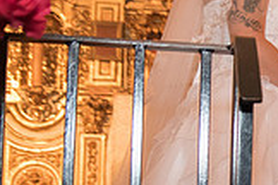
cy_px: 164
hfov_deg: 16.3
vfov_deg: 11.8
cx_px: 415
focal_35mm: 115
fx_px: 888
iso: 4000
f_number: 2.8
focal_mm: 31
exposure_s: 1/80
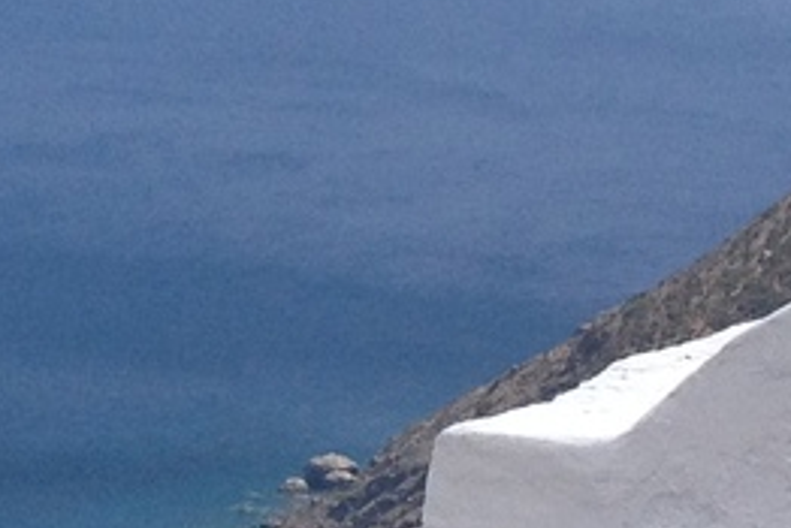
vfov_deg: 6.2
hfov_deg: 9.2
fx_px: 4880
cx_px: -60
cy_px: 121
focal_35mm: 222
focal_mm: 4.28
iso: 50
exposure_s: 1/2208
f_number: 2.4
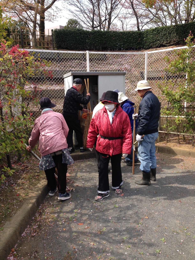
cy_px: 130
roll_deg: +0.7
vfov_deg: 55.4
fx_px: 248
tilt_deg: -8.6
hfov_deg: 42.9
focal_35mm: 33
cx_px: 98
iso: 50
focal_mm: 4.12
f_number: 2.4
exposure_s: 1/704
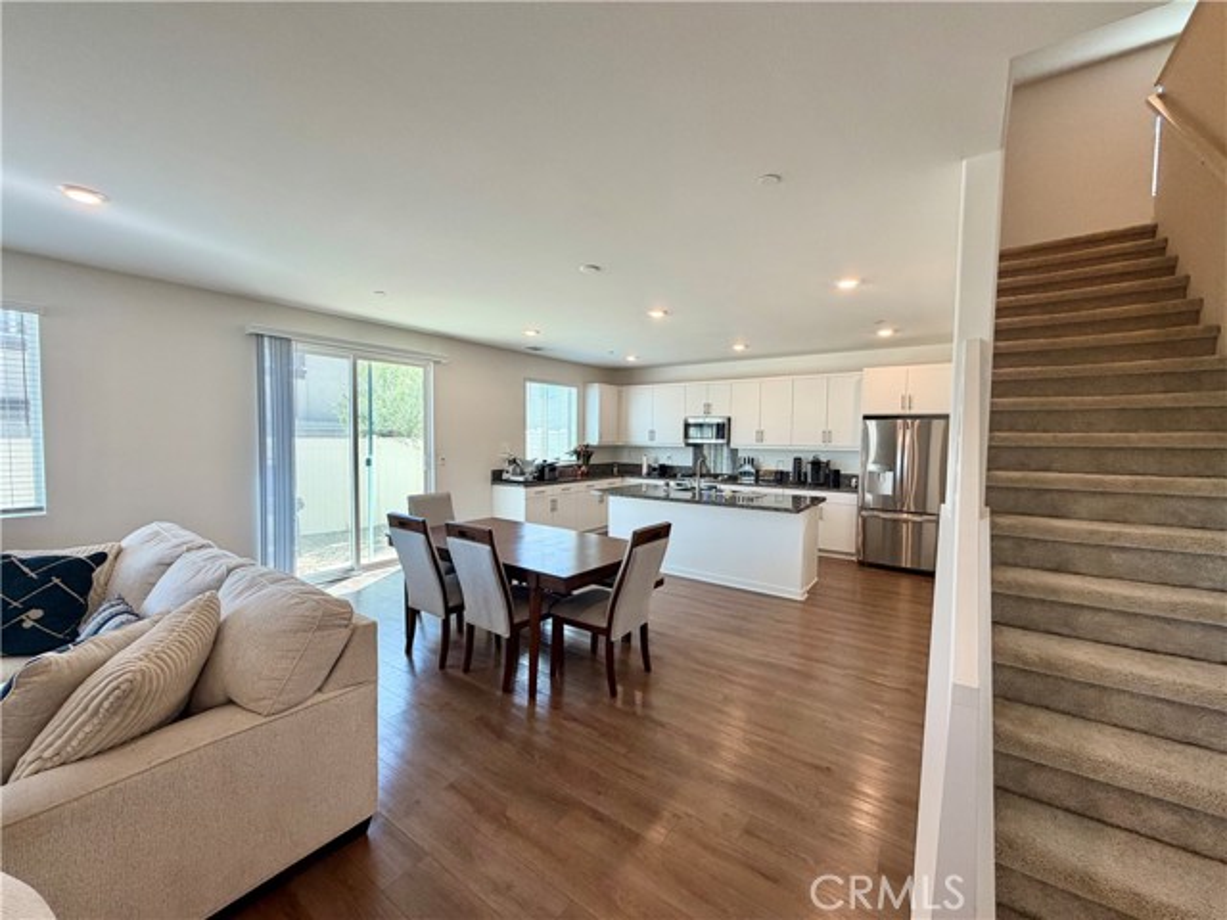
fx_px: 496
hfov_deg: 102.1
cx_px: 614
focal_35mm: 14
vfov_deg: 85.7
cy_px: 460
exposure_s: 1/120
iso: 100
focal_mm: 2.22
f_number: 2.2
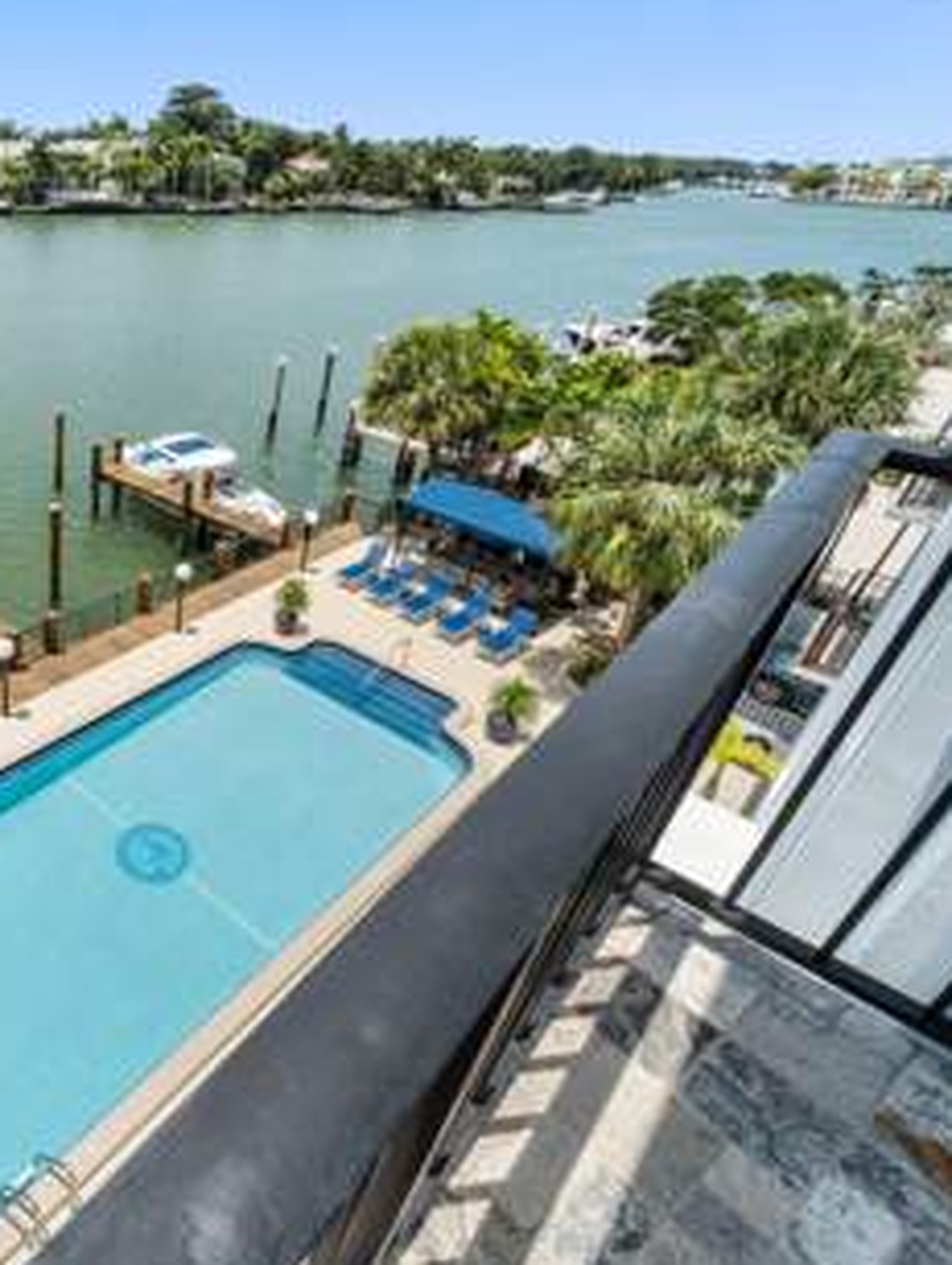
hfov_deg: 54.7
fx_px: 768
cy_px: 628
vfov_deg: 78.9
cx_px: 82
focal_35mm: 21
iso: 250
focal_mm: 14
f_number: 11
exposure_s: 1/40
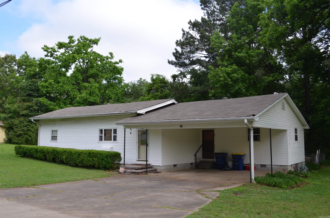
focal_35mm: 33
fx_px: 302
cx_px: 165
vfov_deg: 39.8
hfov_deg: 57.3
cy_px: 109
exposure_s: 1/250
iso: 200
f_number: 8
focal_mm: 22
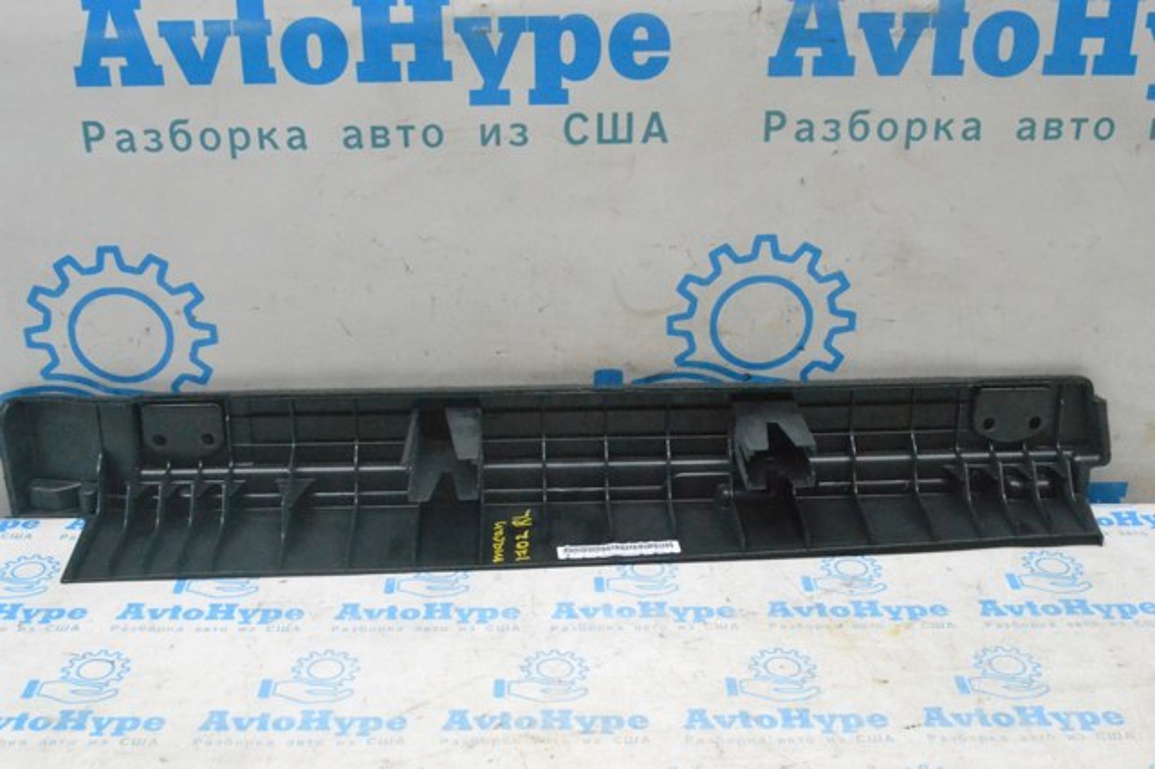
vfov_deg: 28.0
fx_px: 1539
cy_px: 384
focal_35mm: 48
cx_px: 578
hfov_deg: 41.1
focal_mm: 32
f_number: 10
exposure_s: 1/160
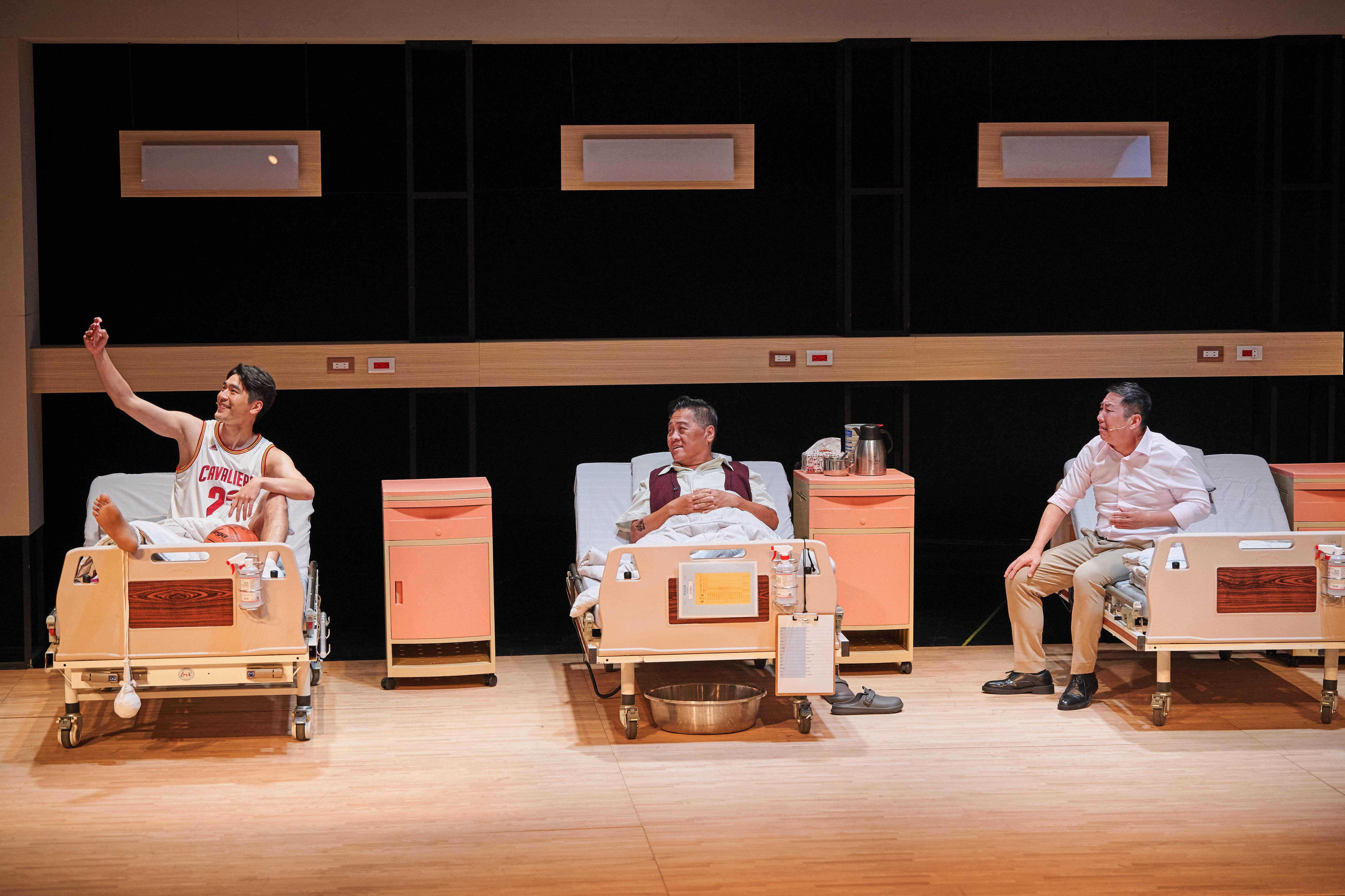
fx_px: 2727
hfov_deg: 27.7
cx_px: 672
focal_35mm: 73
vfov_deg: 18.7
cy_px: 448
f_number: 3.5
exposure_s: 1/640
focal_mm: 73
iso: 2000
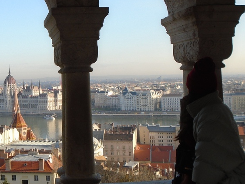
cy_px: 79
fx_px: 439
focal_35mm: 62
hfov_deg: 30.7
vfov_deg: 23.7
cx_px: 64
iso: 100
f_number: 3.8
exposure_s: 1/400
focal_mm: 6.4
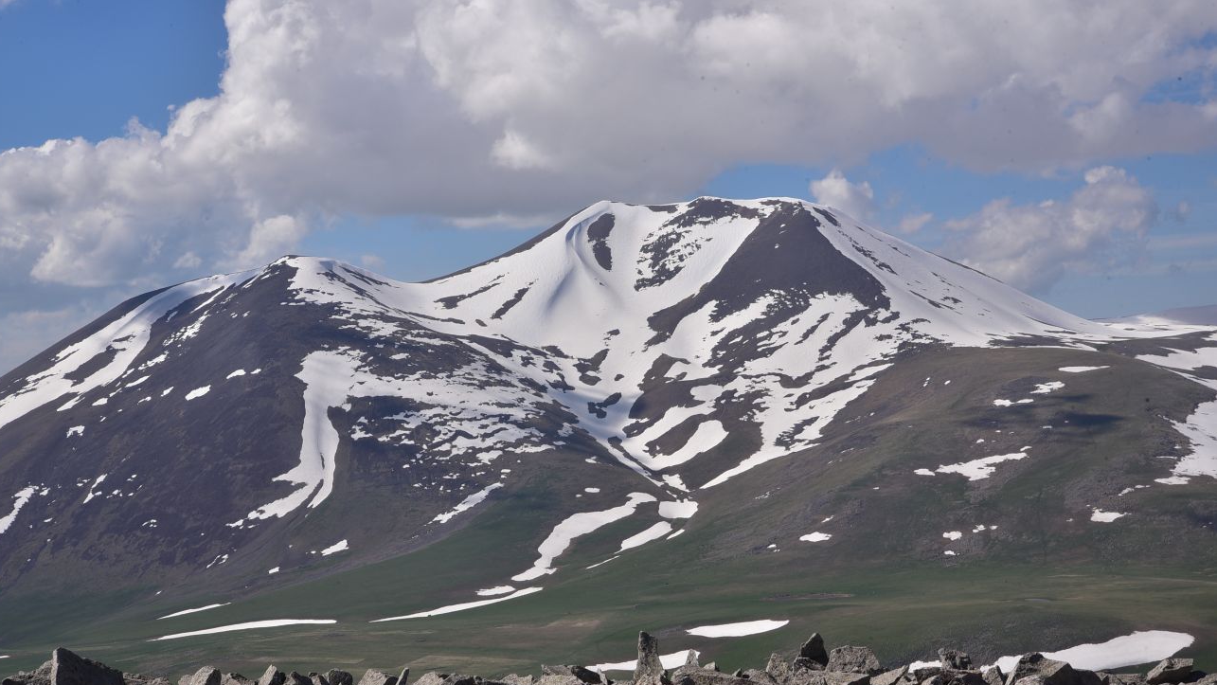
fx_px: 1710
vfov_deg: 22.6
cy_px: 410
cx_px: 602
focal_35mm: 53
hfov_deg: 39.2
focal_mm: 50
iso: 160
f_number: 20
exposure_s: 1/125
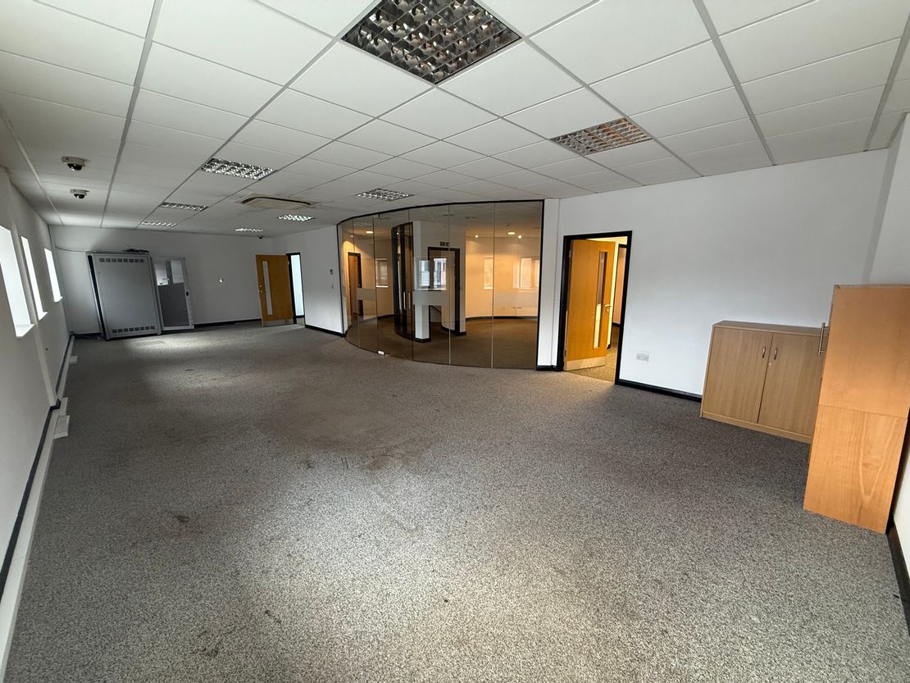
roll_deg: +0.3
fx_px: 368
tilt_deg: -10.3
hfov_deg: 102.1
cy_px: 342
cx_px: 455
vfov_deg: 85.7
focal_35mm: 14
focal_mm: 2.22
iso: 320
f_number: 2.2
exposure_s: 1/66
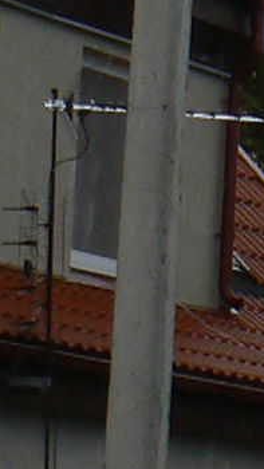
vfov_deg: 7.5
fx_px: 3570
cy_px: 268
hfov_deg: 3.8
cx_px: 1285
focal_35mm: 287
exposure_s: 1/400
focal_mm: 6
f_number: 5.6
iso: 80
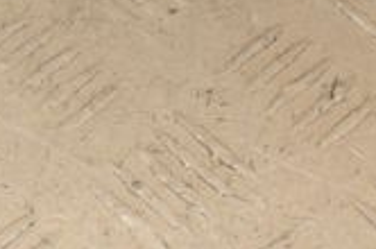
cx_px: -304
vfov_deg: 6.2
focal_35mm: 220
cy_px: 337
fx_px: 2293
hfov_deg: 9.0
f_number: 9
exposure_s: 1/200
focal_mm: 38
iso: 800
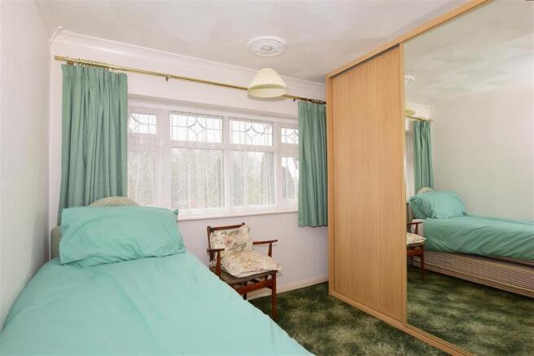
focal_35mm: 16
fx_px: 245
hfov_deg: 95.0
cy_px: 178
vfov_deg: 72.0
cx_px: 267
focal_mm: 11
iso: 400
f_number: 7.1
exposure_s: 1/80
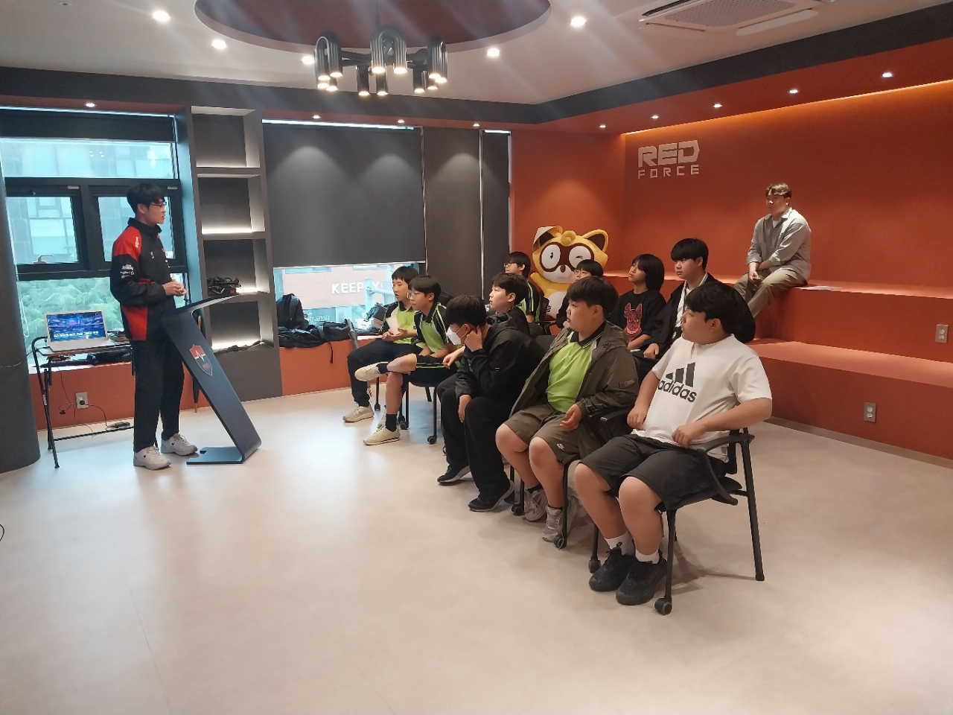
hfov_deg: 67.3
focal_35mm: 26
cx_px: 476
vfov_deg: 53.1
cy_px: 358
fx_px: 716
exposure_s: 1/60
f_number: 1.8
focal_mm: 4
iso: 250
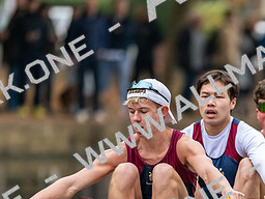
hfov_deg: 2.3
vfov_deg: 1.7
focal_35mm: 873
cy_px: 174
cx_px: 202
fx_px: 6683
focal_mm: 400
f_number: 4.5
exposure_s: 1/2500
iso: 2000
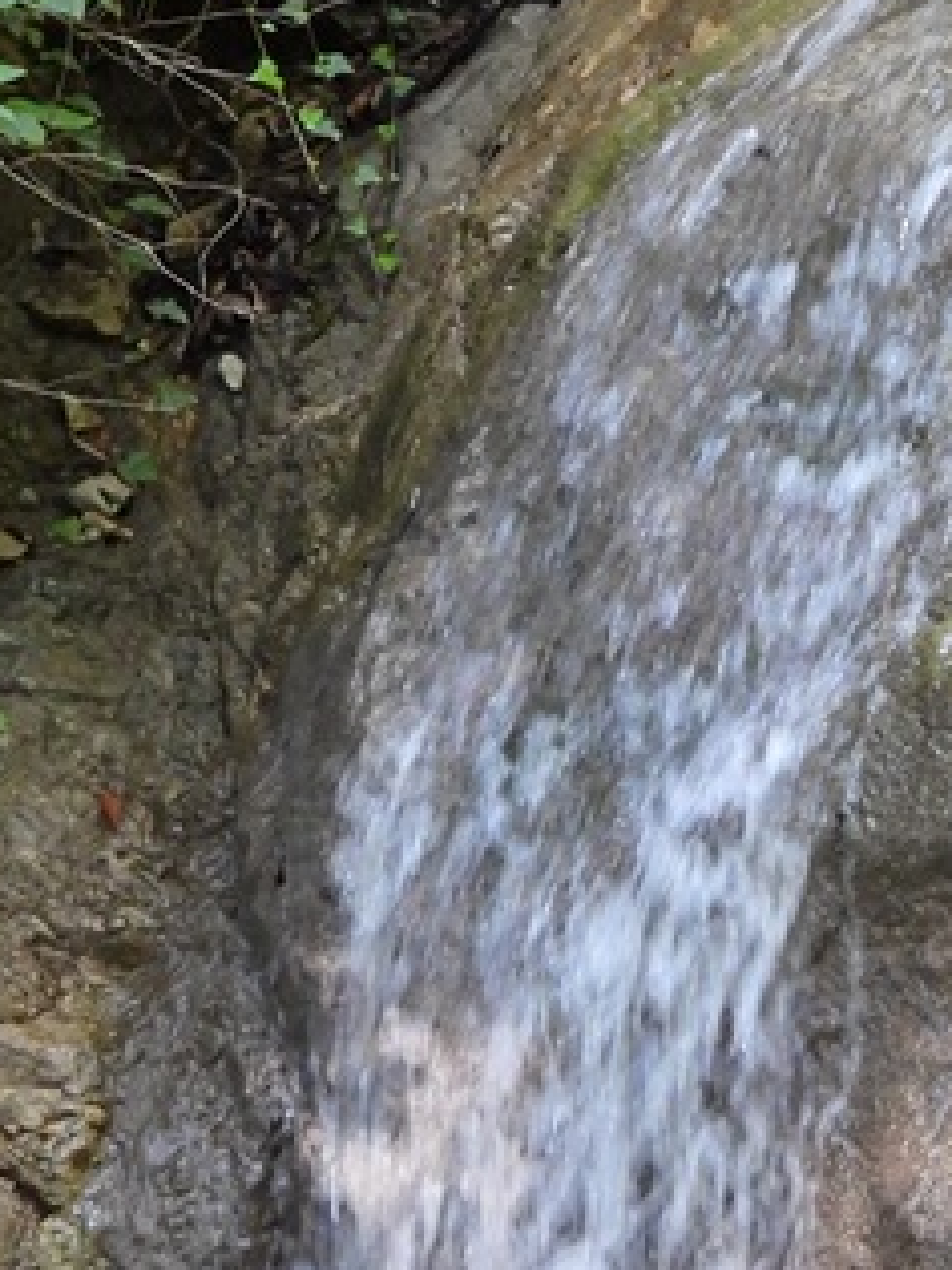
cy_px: 133
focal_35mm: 216
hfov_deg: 6.9
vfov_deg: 9.1
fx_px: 7926
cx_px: 916
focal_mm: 15.2
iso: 560
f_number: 4
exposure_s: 1/60
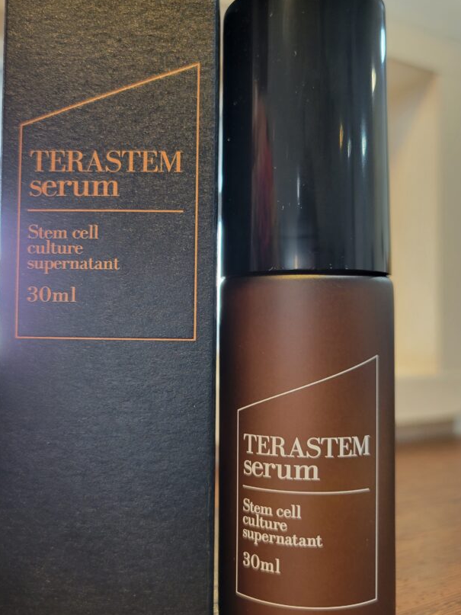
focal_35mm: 33
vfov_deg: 55.4
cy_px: 312
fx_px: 586
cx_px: 216
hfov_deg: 42.9
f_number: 1.8
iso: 160
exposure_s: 1/40
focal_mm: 5.4
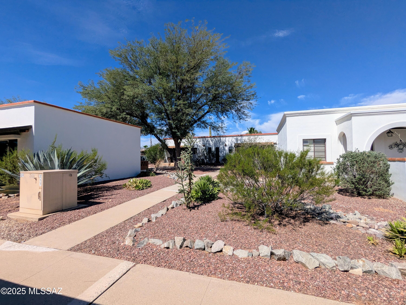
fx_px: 188
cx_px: 203
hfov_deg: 94.4
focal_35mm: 16
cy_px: 152
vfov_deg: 78.2
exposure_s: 1/3205
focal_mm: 2.35
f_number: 2.2
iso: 52
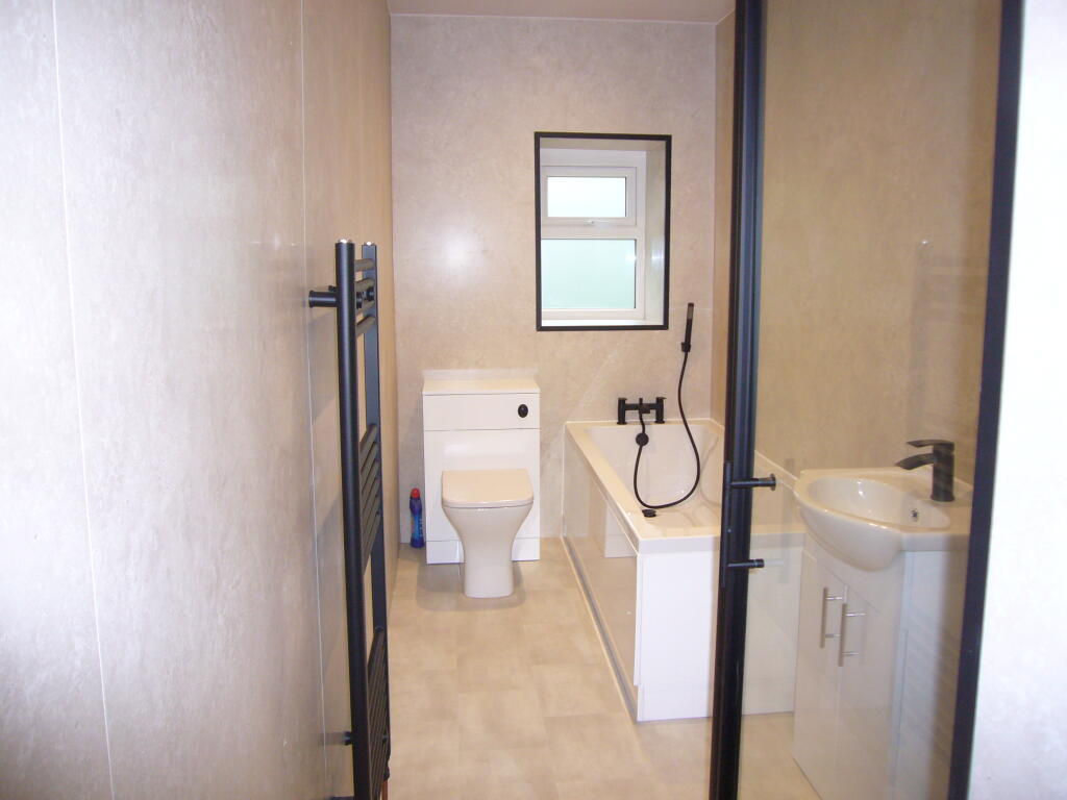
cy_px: 400
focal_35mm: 28
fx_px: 863
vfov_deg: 49.7
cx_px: 534
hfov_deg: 63.4
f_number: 2.8
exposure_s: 1/30
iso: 160
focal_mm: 4.6
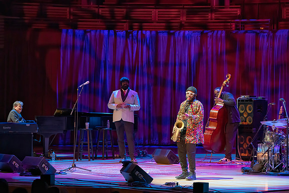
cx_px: 148
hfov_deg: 19.5
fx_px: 839
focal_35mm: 104
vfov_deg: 13.1
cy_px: 96
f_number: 5.6
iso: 6400
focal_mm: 100
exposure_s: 1/320
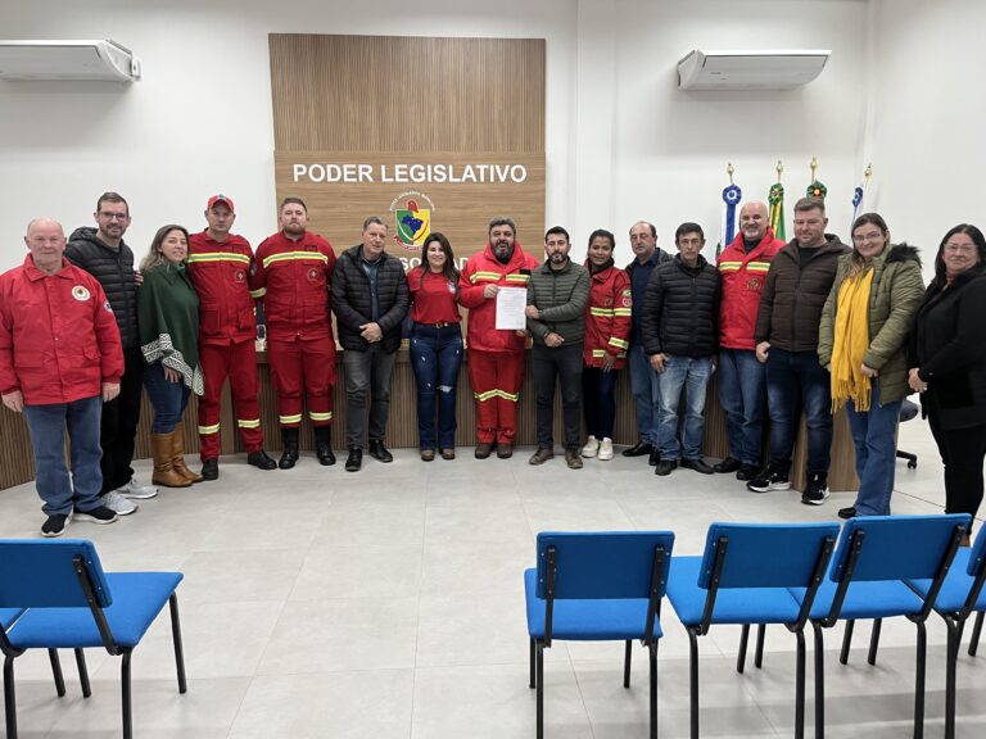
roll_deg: +0.8
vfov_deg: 53.1
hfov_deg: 67.3
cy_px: 370
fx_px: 741
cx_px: 493
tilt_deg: -10.5
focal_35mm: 26
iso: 160
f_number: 1.6
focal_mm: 5.1
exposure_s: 1/60
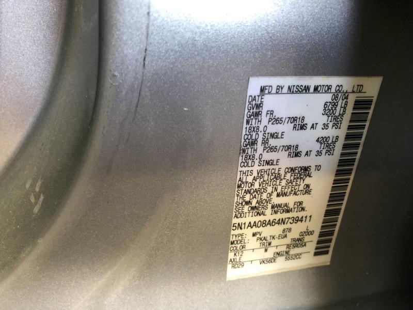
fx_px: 334
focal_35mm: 28
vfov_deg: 49.7
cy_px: 155
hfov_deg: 63.4
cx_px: 206
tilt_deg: -15.1
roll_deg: -1.8
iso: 40
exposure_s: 1/15
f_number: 1.8
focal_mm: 3.99
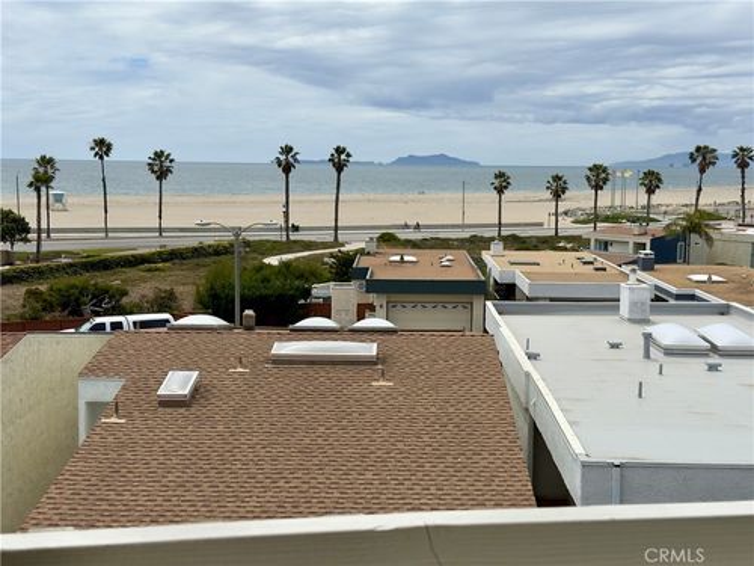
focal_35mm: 48
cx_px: 377
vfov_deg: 30.3
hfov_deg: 39.7
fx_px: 1046
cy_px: 283
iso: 80
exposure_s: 1/11364
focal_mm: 6.76
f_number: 1.78
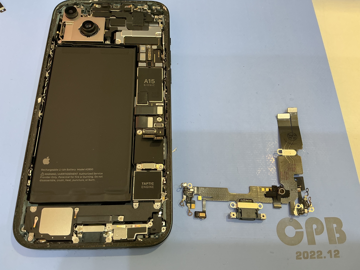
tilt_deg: -66.2
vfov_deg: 48.2
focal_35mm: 29
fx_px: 302
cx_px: 180
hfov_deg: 61.7
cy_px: 135
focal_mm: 3
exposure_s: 1/60
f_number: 1.8
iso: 64
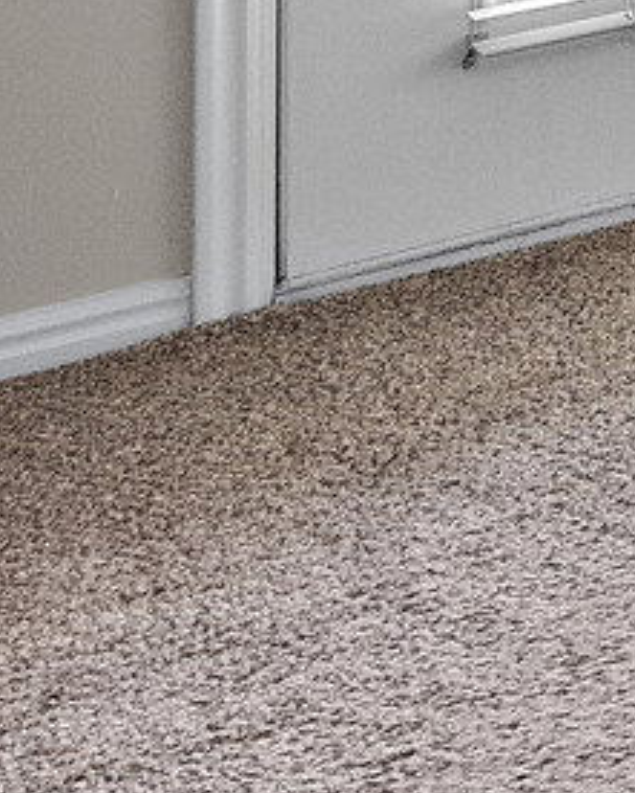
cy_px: -952
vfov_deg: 13.2
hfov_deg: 7.5
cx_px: 2715
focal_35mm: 119
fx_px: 2794
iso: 500
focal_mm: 14
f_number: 8
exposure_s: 1/2
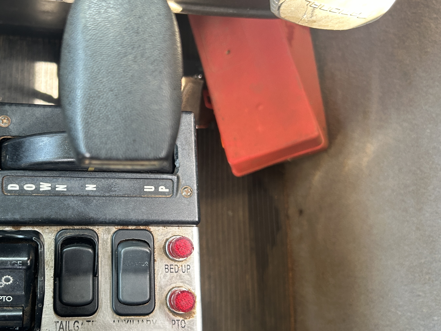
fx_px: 497
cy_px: 183
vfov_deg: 36.8
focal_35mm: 39
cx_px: 128
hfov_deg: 46.6
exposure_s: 1/60
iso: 160
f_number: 1.5
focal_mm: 5.7
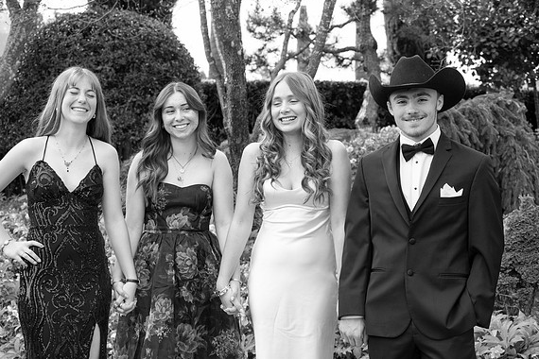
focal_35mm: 57
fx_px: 853
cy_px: 177
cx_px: 267
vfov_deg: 23.8
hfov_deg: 35.1
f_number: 5.6
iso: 1250
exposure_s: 1/1250
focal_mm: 56
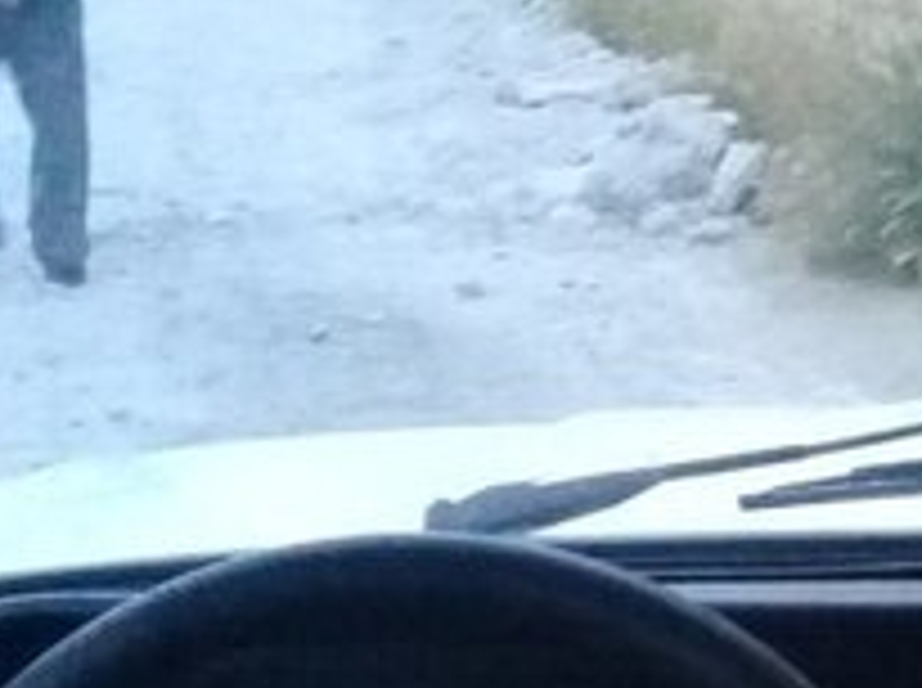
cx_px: 1142
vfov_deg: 14.0
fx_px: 2659
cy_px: 965
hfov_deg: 18.5
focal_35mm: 100
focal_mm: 3.3
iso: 1000
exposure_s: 1/17
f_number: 2.2
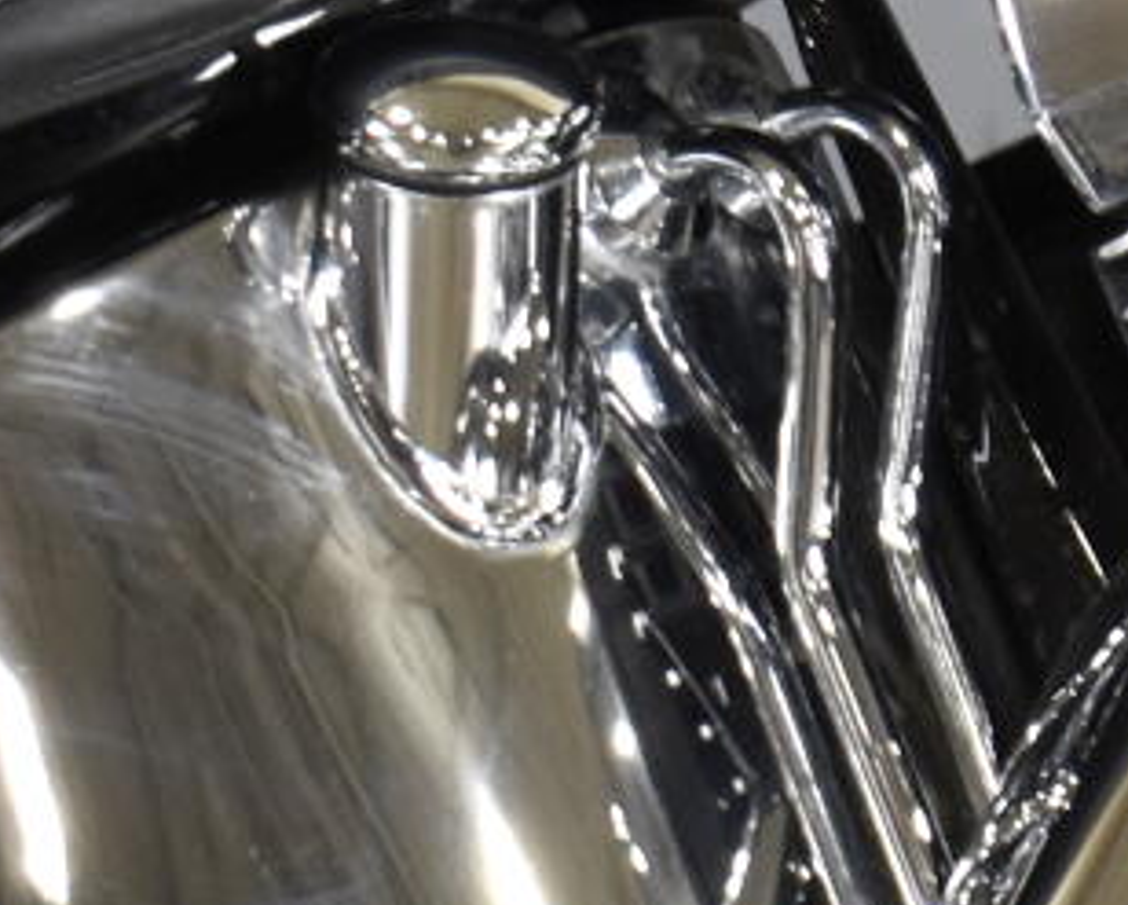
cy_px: 764
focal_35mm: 283
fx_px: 9458
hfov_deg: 6.7
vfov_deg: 5.5
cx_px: 1626
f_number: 4.2
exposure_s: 1/25
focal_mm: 31
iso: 400
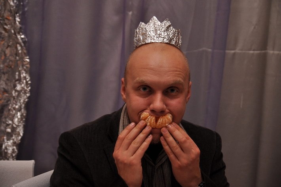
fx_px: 491
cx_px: 140
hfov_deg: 31.9
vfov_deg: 21.5
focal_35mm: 63
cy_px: 94
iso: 250
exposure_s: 1/100
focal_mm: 42
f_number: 3.5
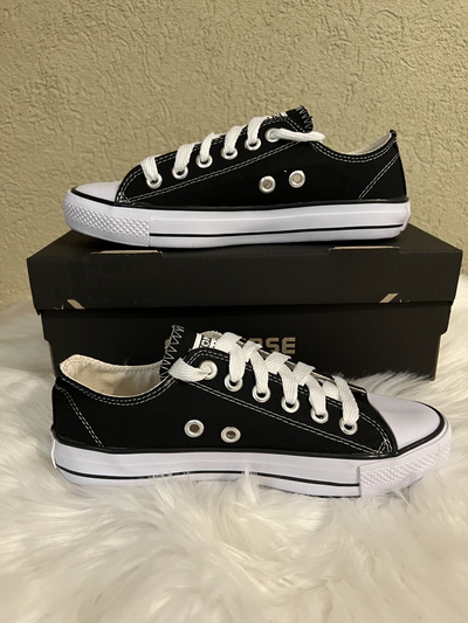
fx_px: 468
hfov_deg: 53.1
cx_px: 234
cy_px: 312
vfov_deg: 67.3
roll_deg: -0.3
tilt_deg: -19.5
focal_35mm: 26
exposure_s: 1/60
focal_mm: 5.7
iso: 500
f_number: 1.5
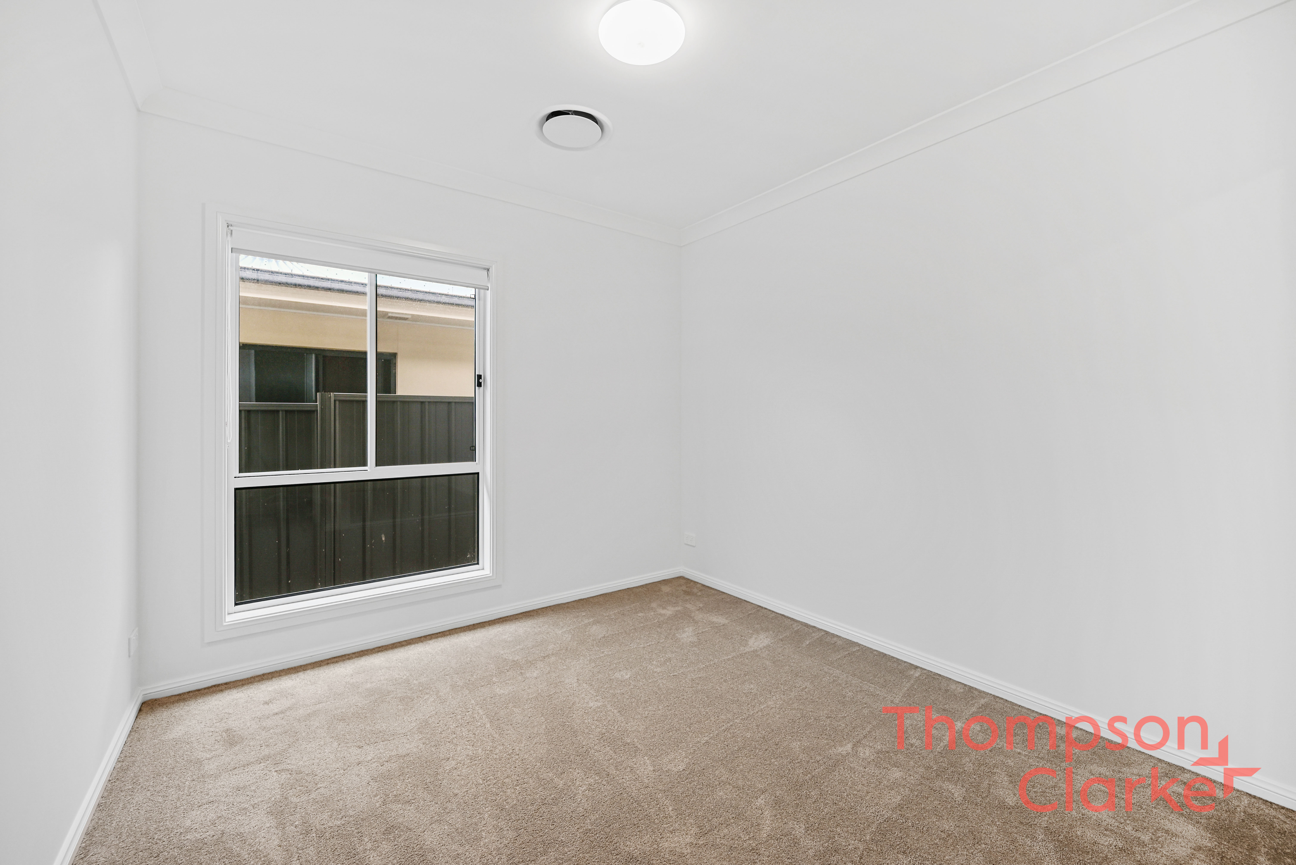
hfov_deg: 104.2
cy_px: 432
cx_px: 648
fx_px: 504
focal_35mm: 14
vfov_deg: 81.3
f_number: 4
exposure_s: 1/15
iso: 220
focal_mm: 14
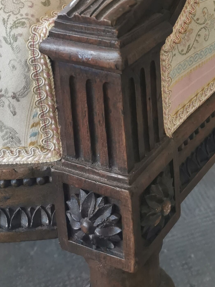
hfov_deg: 19.9
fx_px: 588
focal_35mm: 71
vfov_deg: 25.3
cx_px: 229
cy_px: -34
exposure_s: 1/100
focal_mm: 5.56
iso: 200
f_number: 1.6
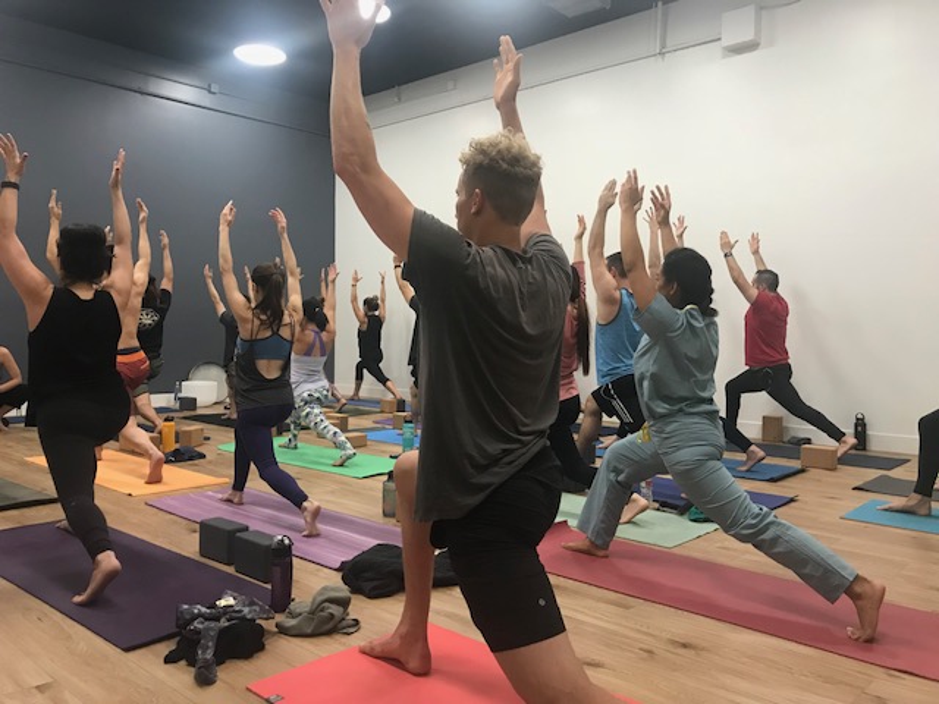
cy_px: 352
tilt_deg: -2.5
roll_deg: +0.7
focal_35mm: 28
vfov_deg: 49.7
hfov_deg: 63.4
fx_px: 760
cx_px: 470
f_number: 1.8
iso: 50
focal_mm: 3.99
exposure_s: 1/15
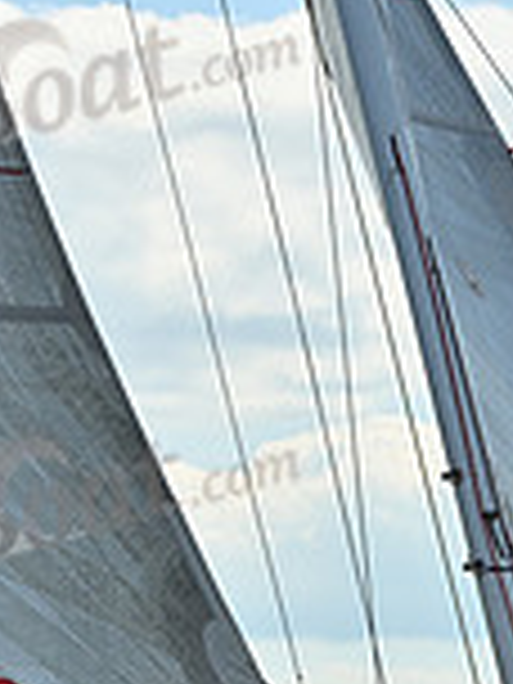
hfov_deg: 5.8
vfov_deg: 7.7
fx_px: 5078
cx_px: 536
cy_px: 700
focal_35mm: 257
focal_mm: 70
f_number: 8
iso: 250
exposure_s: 1/1250
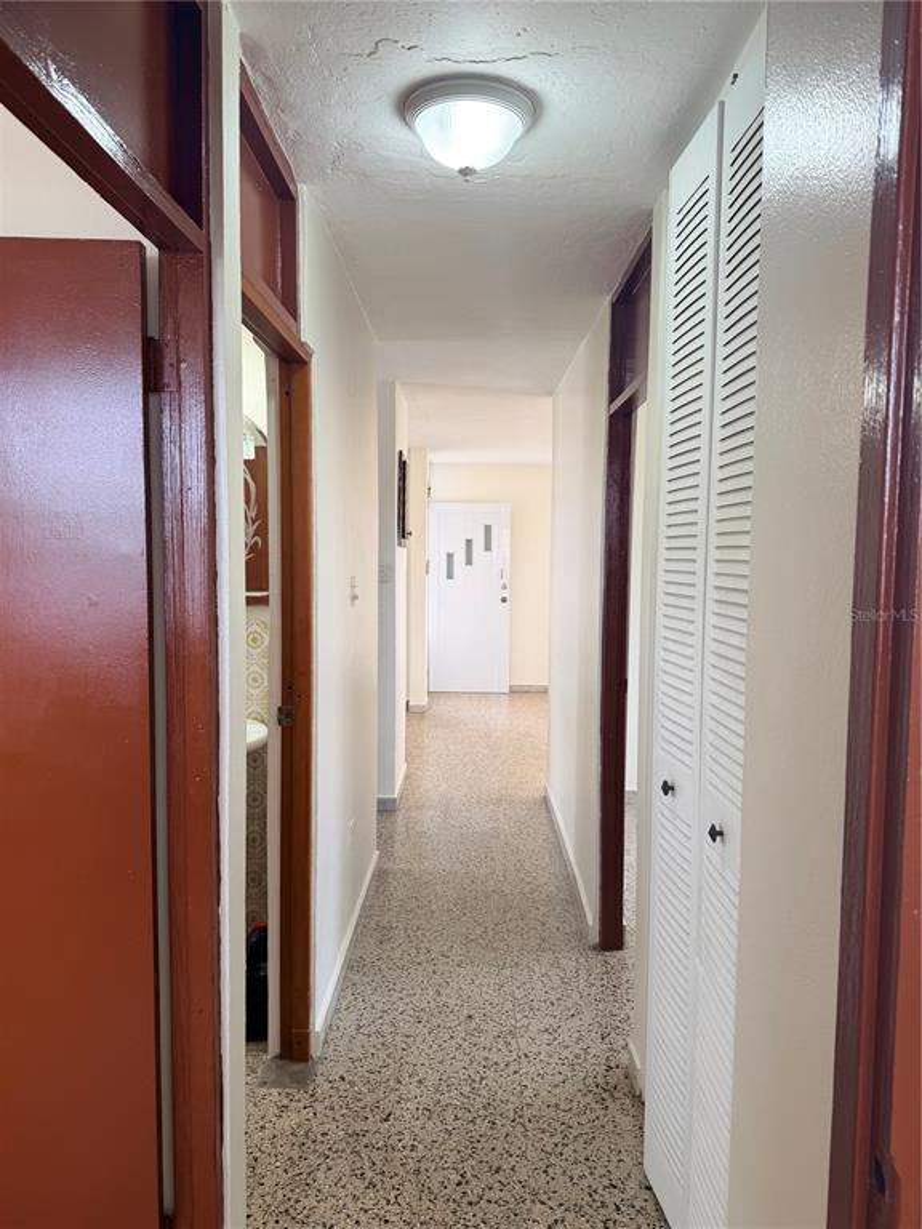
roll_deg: +0.2
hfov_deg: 56.8
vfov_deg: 71.6
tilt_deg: -3.5
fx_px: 852
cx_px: 461
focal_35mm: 24
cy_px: 614
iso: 100
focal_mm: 6.76
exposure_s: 1/120
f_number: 1.78
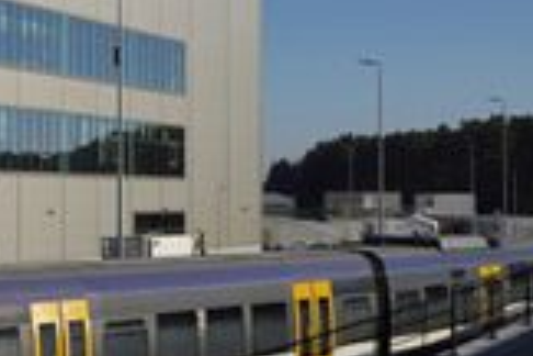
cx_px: 21
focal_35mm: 92
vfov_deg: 14.9
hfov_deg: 21.5
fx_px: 1362
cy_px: 148
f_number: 8
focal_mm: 33
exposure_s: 1/800
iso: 100
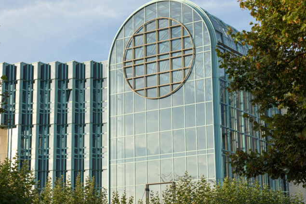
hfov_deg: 24.8
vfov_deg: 16.8
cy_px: 100
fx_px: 694
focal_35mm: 82
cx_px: 131
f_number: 8
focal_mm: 45
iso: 100
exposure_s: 1/200
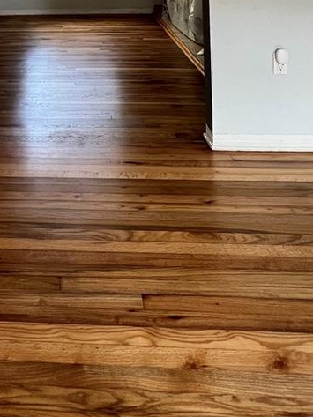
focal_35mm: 33
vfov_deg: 40.9
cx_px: 49
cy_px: -69
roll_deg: +0.9
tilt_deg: +0.0
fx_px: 398
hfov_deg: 40.6
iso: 125
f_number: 1.8
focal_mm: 1.57
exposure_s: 1/99
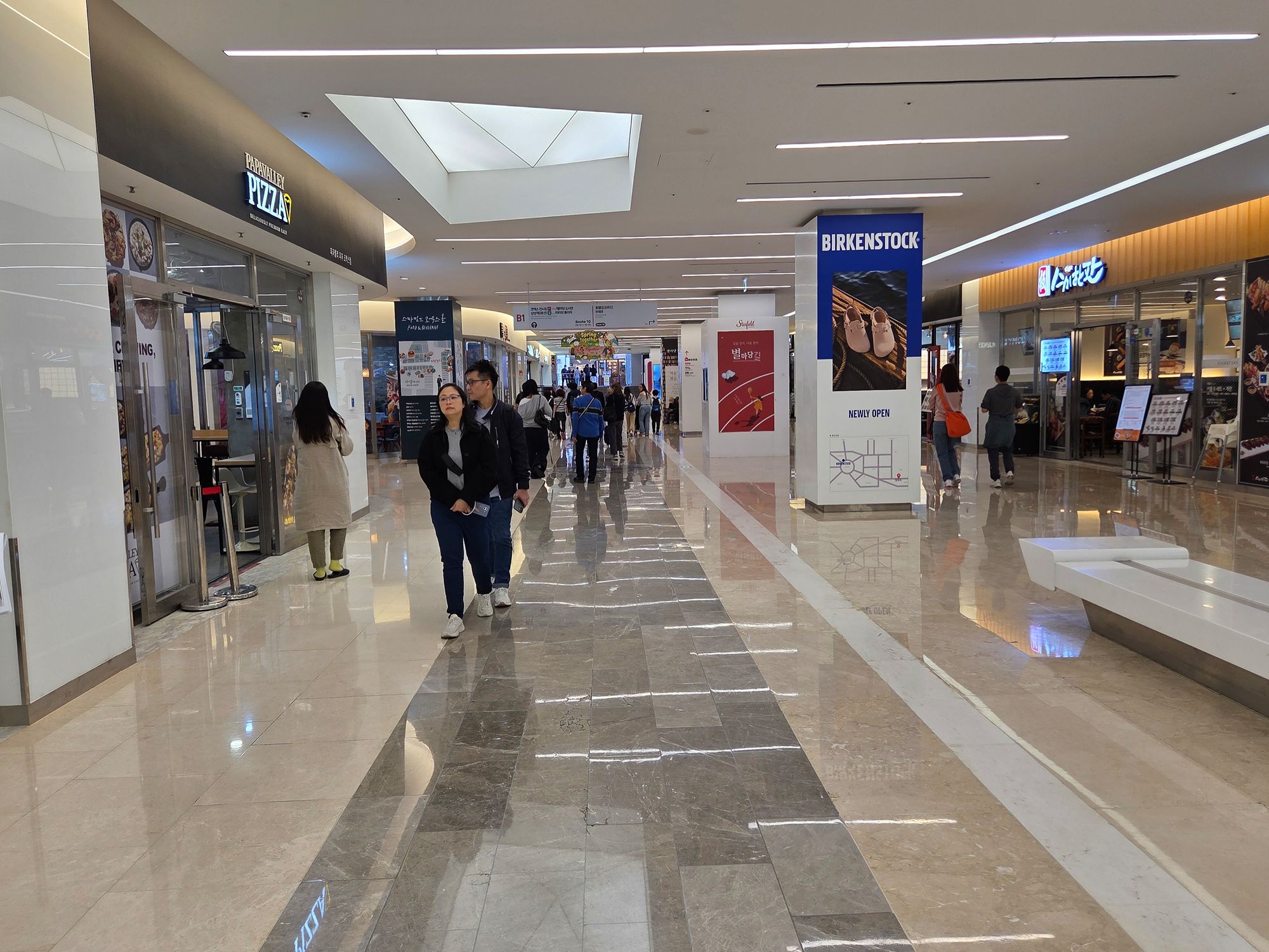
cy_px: 476
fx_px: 843
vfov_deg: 58.9
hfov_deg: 73.9
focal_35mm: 23
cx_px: 634
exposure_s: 1/120
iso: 80
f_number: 1.8
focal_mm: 5.4
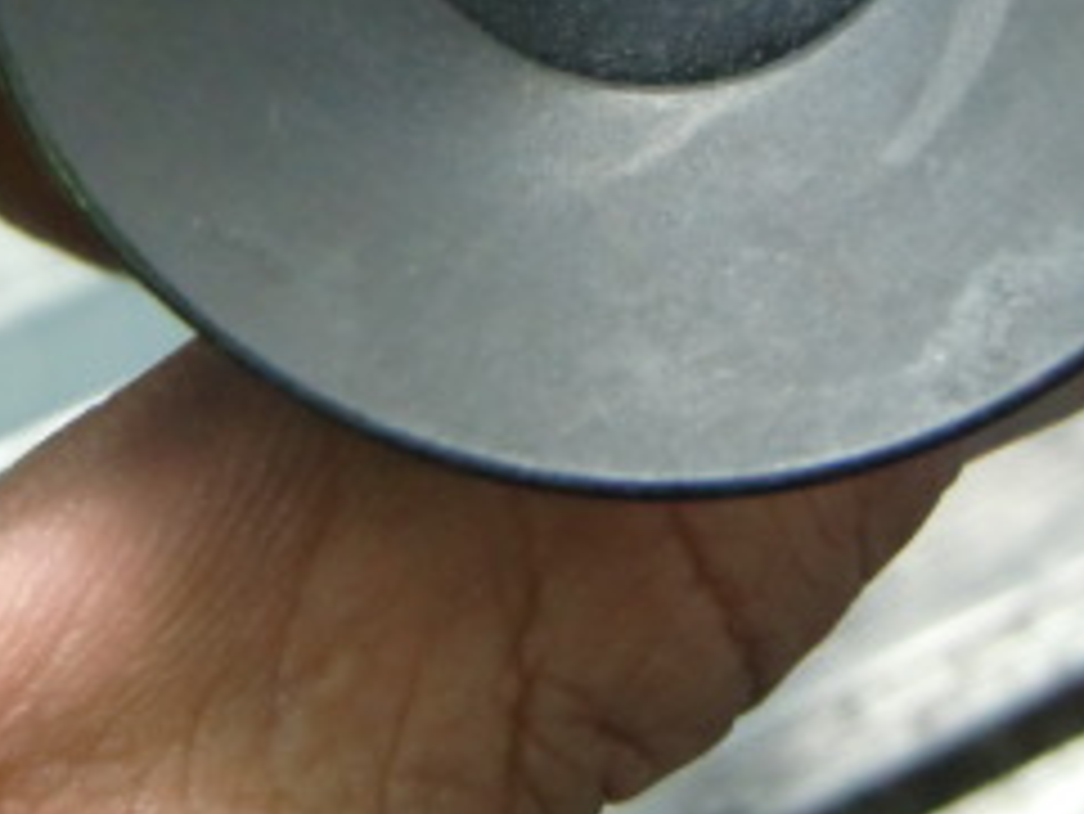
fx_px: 2412
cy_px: -184
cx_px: 625
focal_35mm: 77
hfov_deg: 25.3
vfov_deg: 18.1
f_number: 3.5
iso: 400
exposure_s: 1/50
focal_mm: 5.2
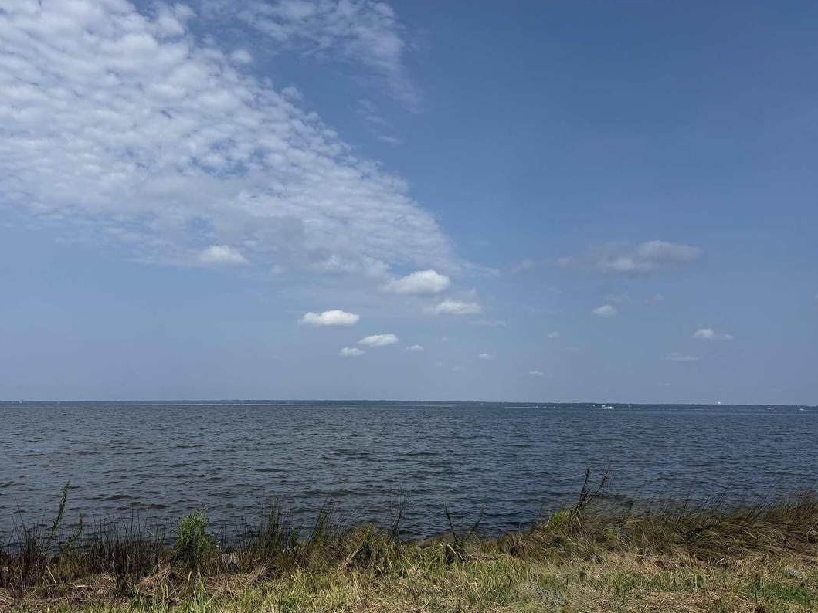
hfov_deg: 61.4
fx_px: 685
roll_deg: -1.5
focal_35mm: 29
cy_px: 324
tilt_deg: +6.9
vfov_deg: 48.2
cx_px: 350
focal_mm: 6.76
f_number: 1.78
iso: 80
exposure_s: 1/9091
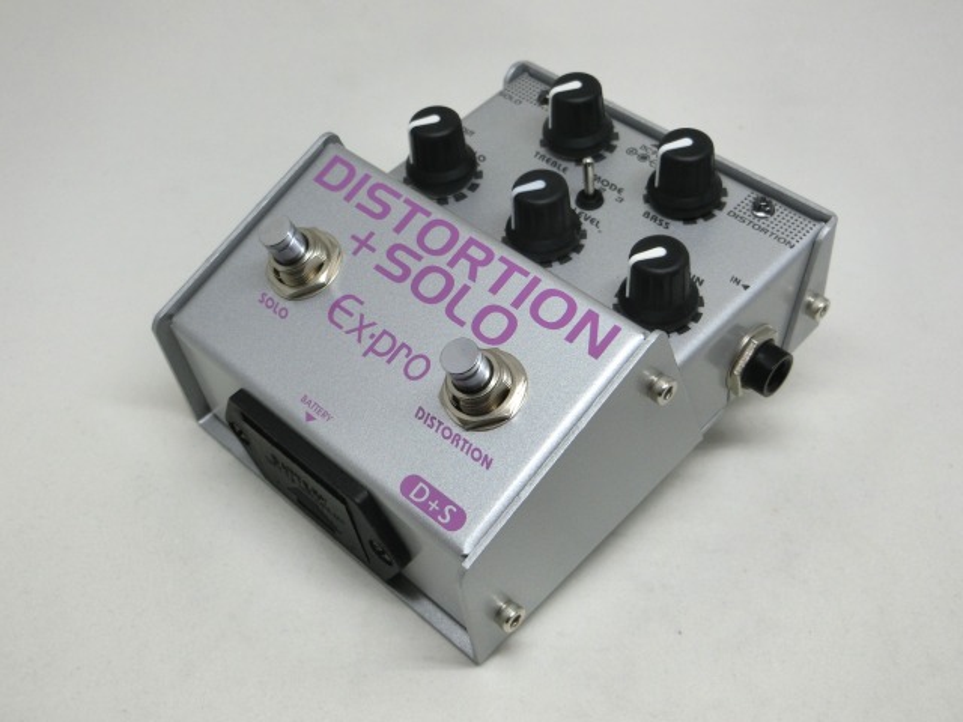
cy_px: 361
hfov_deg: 42.1
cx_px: 482
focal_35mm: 45
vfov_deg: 32.2
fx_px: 1252
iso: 125
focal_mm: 8
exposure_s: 1/125
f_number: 4.4
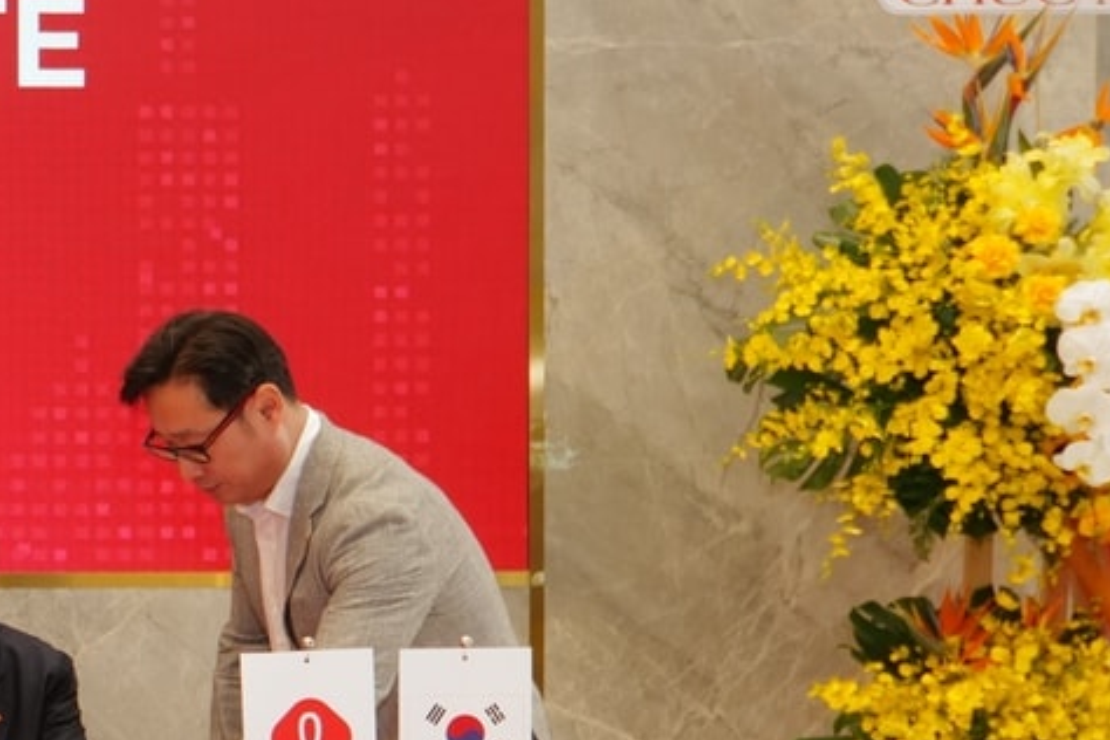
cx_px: -534
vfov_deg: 16.0
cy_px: 485
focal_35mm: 85
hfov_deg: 20.6
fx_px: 2621
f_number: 4
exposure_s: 1/100
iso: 800
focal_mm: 21
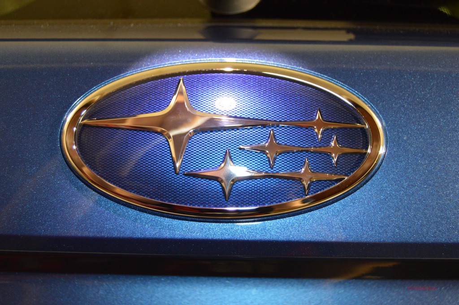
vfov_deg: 26.4
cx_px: 230
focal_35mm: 51
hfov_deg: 38.9
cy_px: 152
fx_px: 650
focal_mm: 34
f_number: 4.5
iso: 640
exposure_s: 1/60
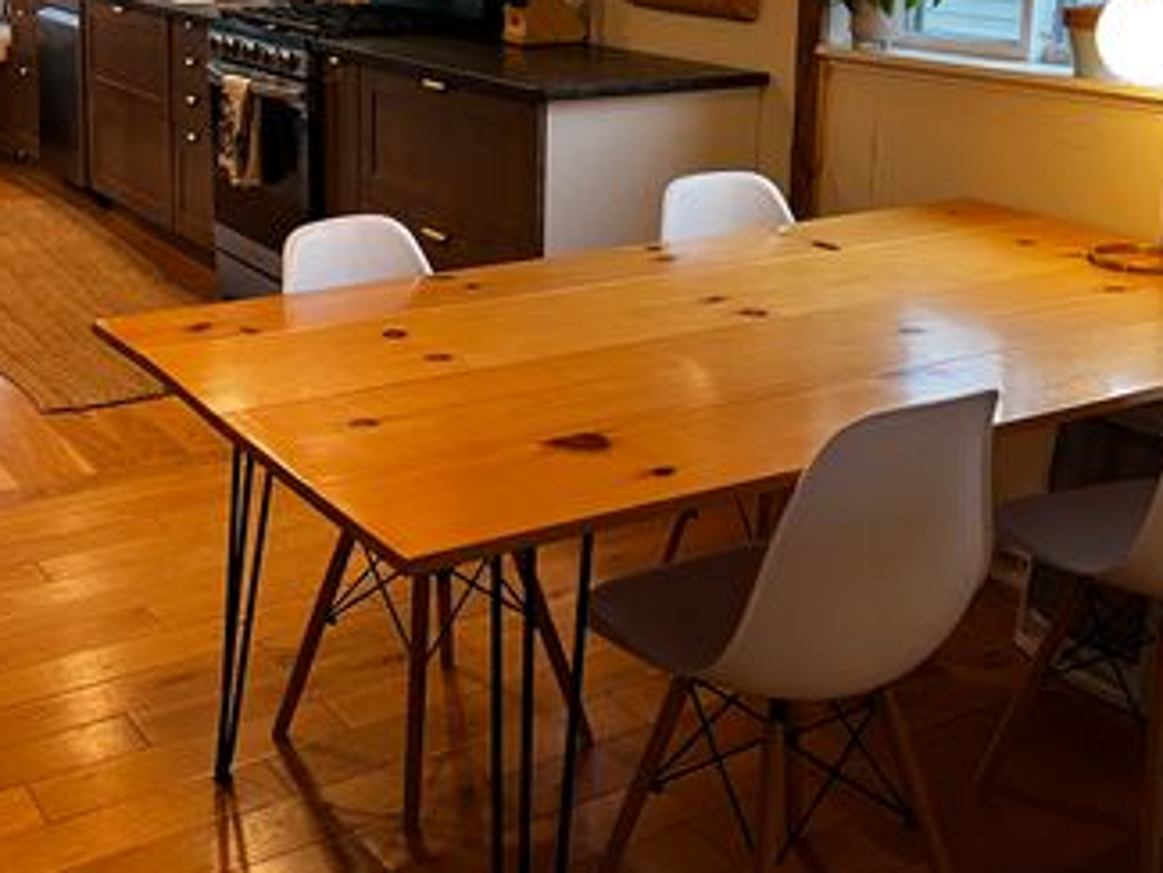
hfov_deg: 39.6
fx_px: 1613
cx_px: 540
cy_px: 125
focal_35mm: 48
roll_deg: -0.7
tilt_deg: -9.5
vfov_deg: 29.3
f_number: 1.6
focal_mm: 5.1
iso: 200
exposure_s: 1/60
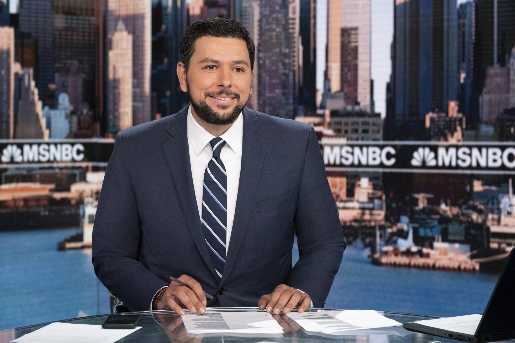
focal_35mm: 103
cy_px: 172
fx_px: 1473
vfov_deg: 13.3
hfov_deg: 19.8
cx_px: 258
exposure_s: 1/200
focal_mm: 103
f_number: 6.3
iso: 5000
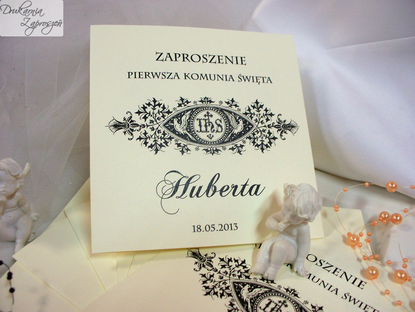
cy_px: 156
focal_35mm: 36
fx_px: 432
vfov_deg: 39.7
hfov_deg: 51.4
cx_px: 208
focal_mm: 7.54
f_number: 2.8
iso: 160
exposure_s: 1/60
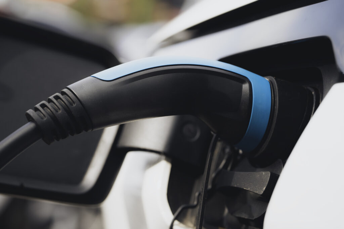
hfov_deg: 24.2
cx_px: 172
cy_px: 114
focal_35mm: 84
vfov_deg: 16.3
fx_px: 803
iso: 100
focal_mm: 56
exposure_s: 1/500
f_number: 2.8
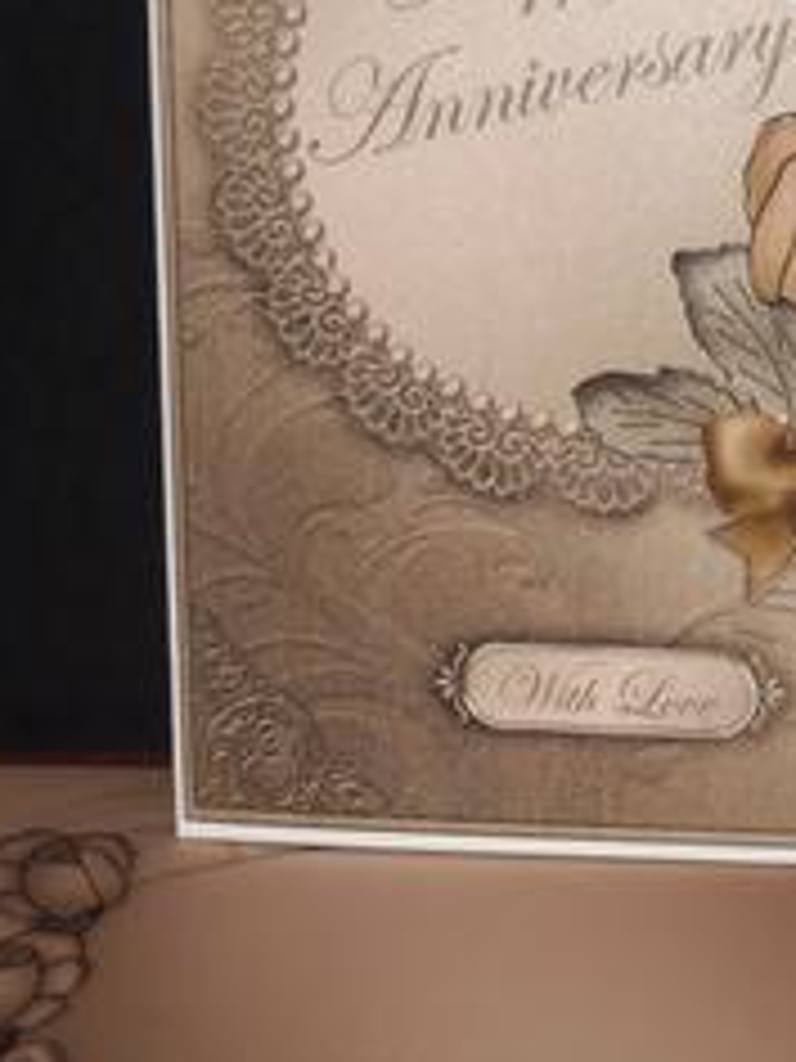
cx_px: 504
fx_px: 3679
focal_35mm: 120
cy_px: 468
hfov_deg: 12.3
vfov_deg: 16.4
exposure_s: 1/30
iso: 100
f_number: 4
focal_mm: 10.3
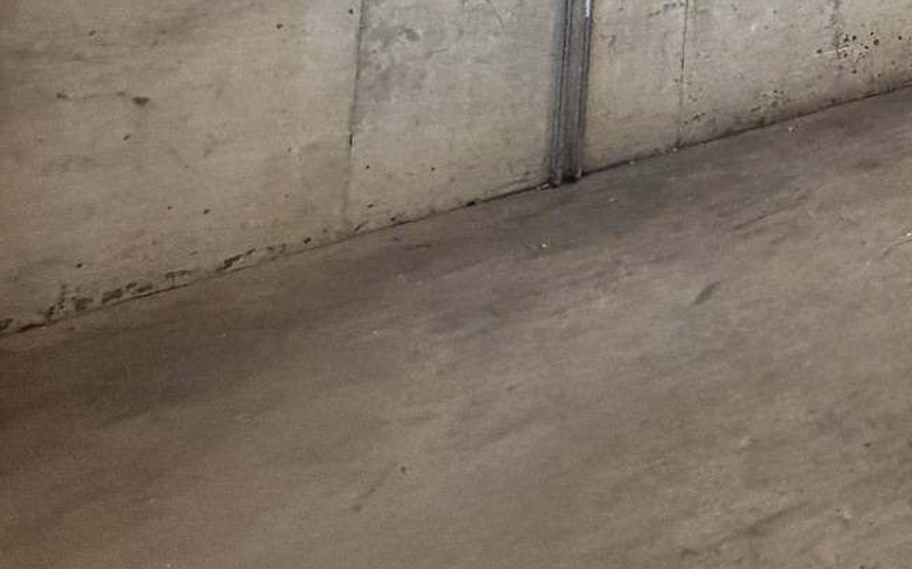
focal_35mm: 47
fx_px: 1168
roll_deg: +0.5
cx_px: 1262
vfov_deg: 20.0
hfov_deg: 30.5
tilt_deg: +7.3
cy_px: -452
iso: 250
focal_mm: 2.22
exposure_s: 1/121
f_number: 2.2
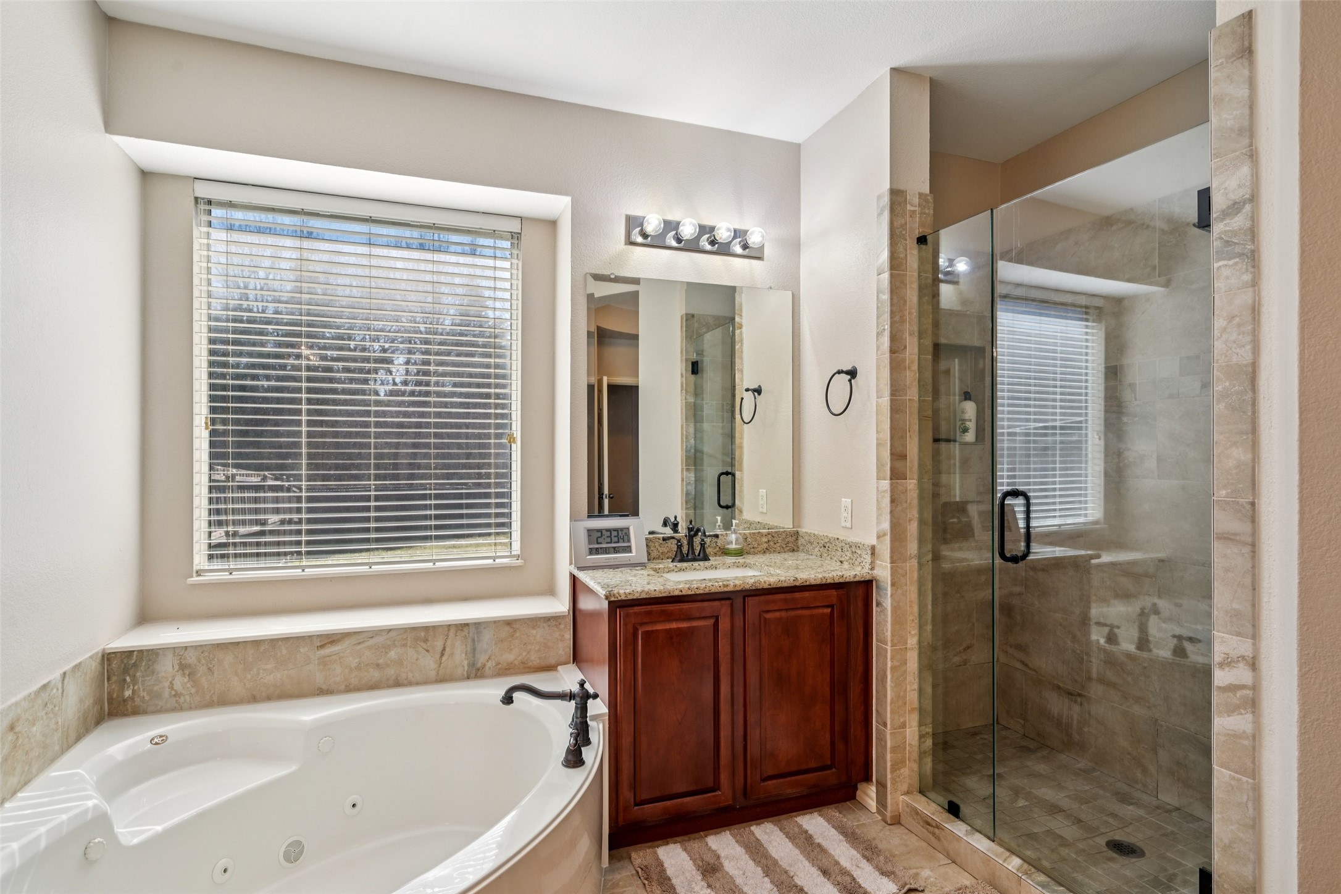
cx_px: 670
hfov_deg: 90.0
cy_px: 447
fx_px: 670
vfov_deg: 67.4
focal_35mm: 18
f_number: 8
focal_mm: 18
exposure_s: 1/50
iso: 400
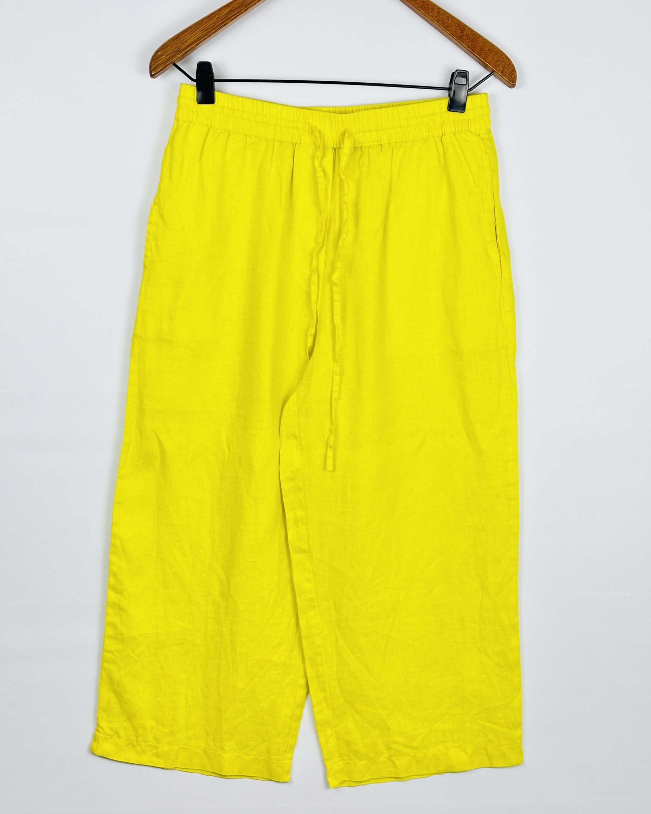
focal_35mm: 51
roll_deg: -0.8
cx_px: 320
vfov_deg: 36.6
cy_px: 442
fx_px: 1229
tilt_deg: -14.5
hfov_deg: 29.7
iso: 64
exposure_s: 1/326
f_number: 1.78
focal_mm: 6.86
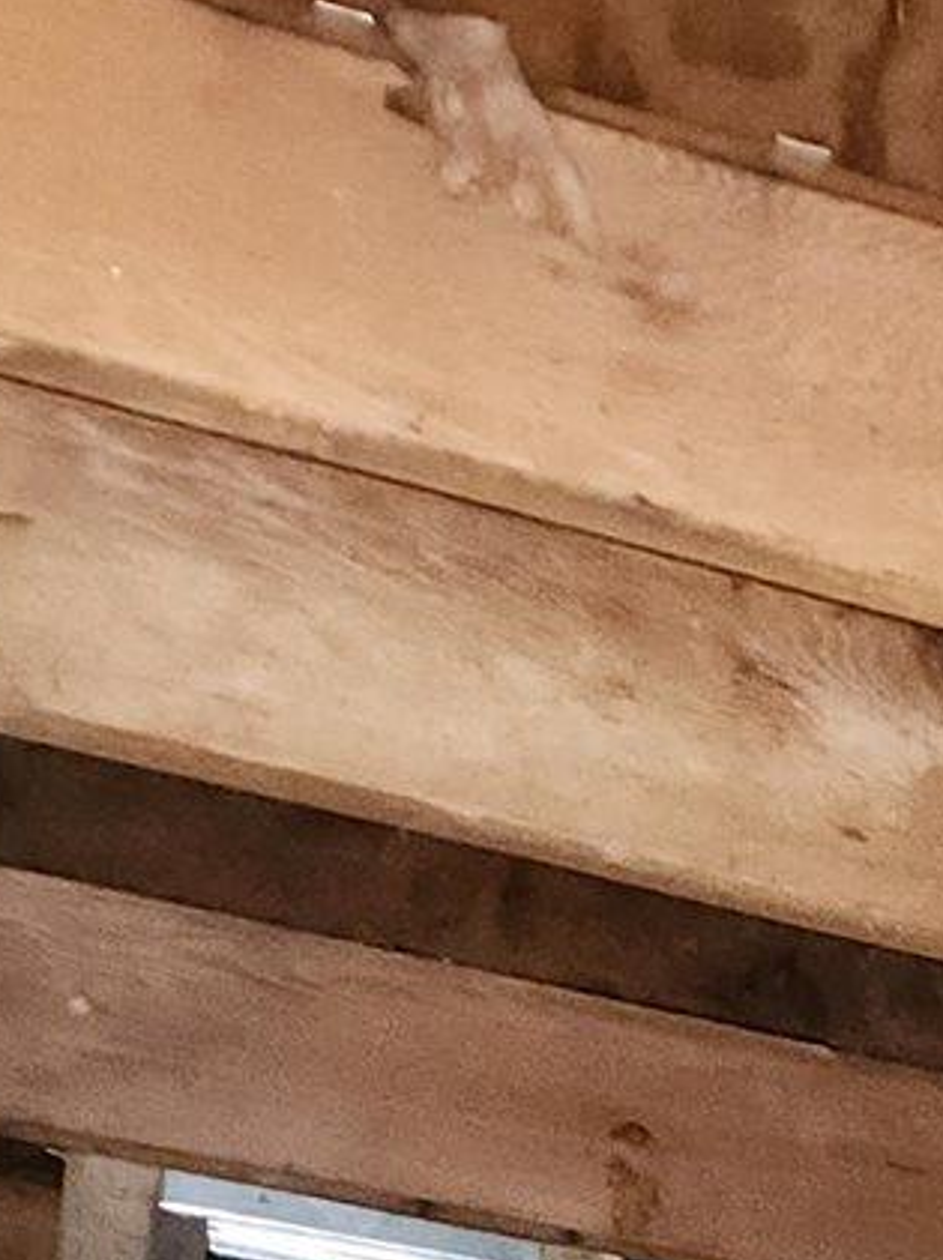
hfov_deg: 10.1
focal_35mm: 126
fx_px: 4584
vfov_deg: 12.4
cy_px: 3005
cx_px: 2350
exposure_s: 1/10
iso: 400
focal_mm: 5.4
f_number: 1.8
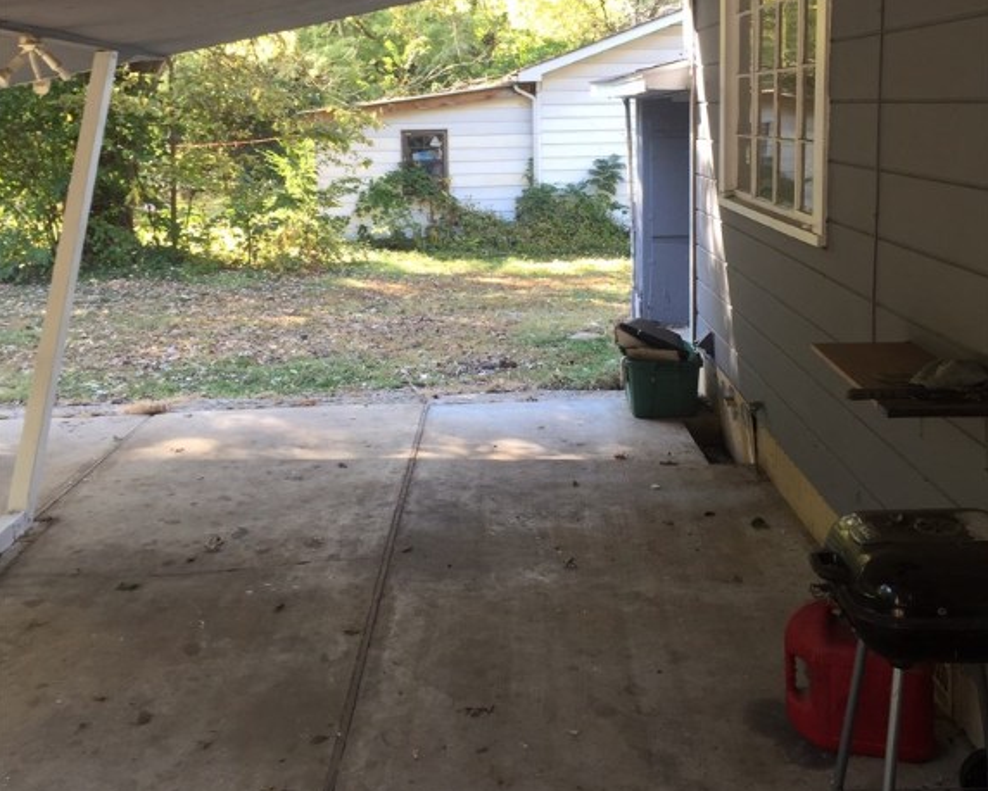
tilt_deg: -6.5
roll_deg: +1.4
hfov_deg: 47.9
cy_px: 233
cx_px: 494
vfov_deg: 38.5
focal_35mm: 38
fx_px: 1112
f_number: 2.2
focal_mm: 4.15
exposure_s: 1/60
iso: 32
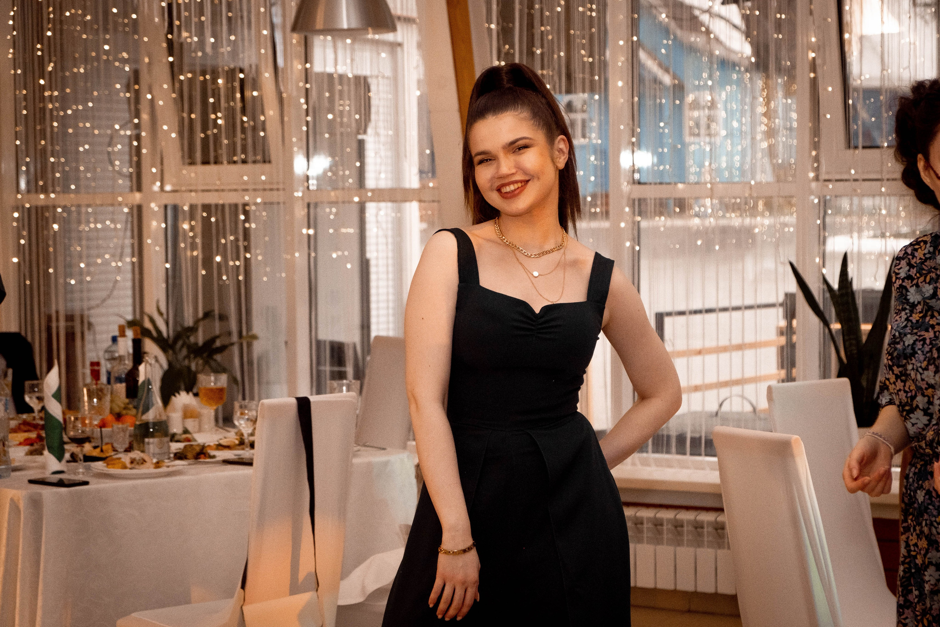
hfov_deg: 23.8
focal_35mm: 86
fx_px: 2233
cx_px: 514
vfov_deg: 16.0
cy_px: 318
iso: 1000
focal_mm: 50.5
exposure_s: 1/200
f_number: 4
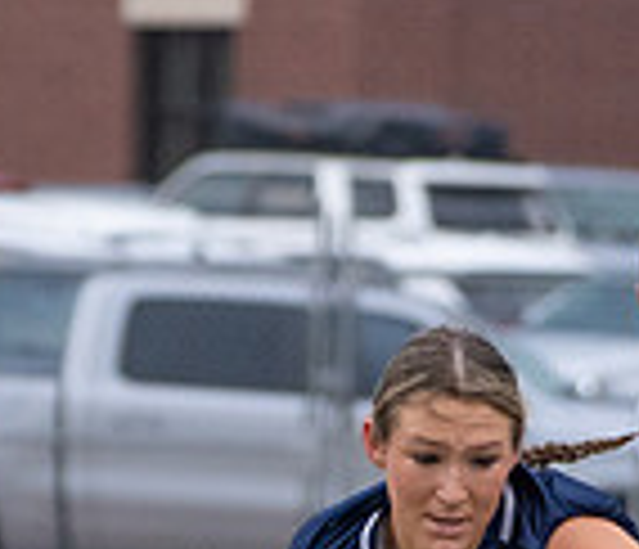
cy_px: 1053
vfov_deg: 1.6
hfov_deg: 1.9
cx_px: 606
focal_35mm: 991
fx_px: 19294
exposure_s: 1/1250
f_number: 5.6
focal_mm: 181
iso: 1600
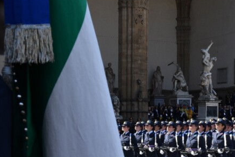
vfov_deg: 15.3
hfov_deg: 22.5
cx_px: 192
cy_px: 133
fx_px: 581
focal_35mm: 89
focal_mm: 38
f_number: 13
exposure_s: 1/320
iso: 500
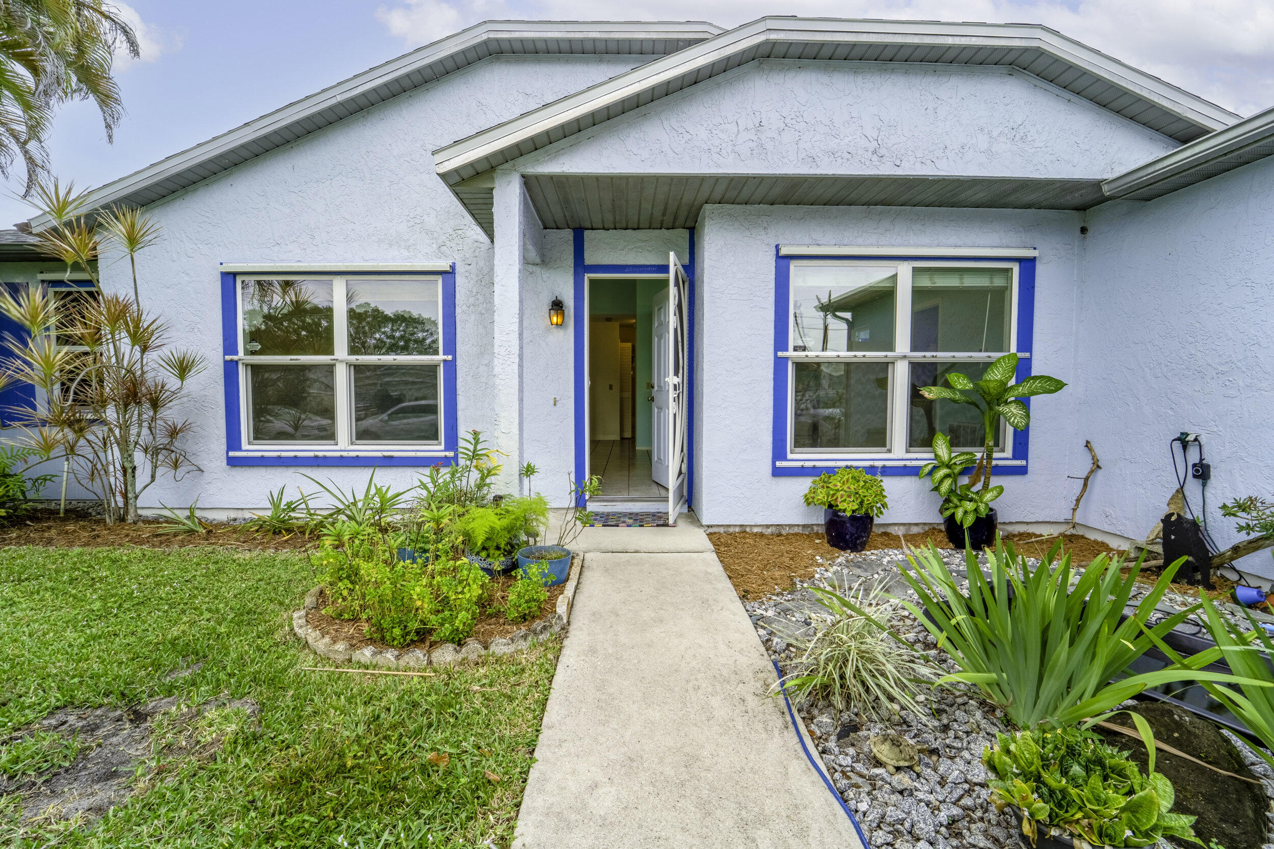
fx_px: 495
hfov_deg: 104.3
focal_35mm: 14
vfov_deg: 81.2
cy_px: 424
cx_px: 637
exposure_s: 1/400
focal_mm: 14
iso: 400
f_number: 22
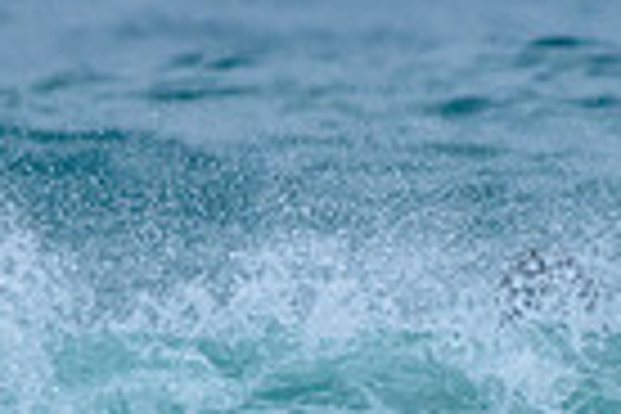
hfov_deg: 0.8
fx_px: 45433
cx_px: -598
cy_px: 560
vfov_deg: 0.5
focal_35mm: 2634
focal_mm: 500
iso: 800
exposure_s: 1/2000
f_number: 5.6
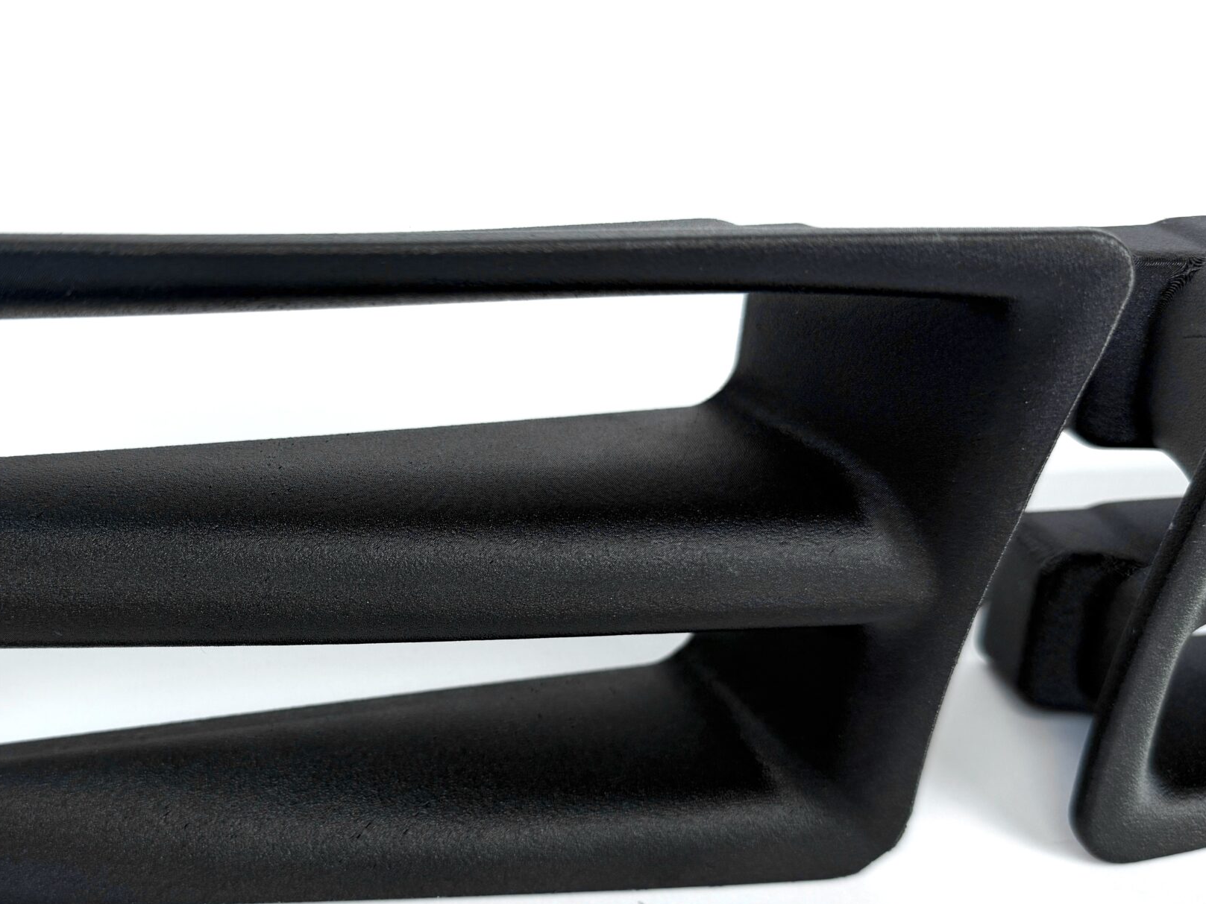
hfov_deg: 47.8
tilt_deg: -42.3
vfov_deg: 37.4
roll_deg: -1.3
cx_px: 362
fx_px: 1324
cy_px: 580
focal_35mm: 38
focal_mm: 6.76
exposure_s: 1/166
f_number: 1.78
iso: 64
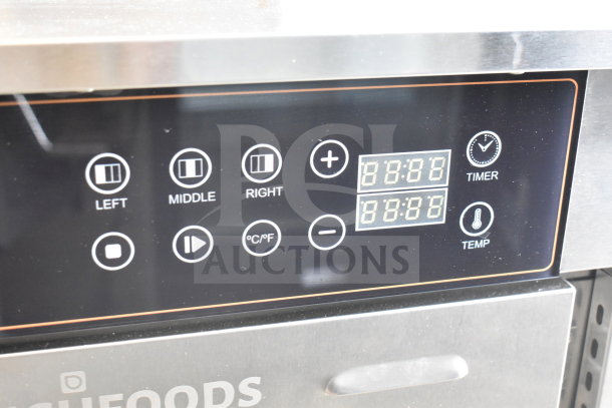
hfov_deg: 41.1
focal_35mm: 48
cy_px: 204
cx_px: 306
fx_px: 816
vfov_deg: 28.1
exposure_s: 1/50
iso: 4000
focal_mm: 32
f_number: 4.5
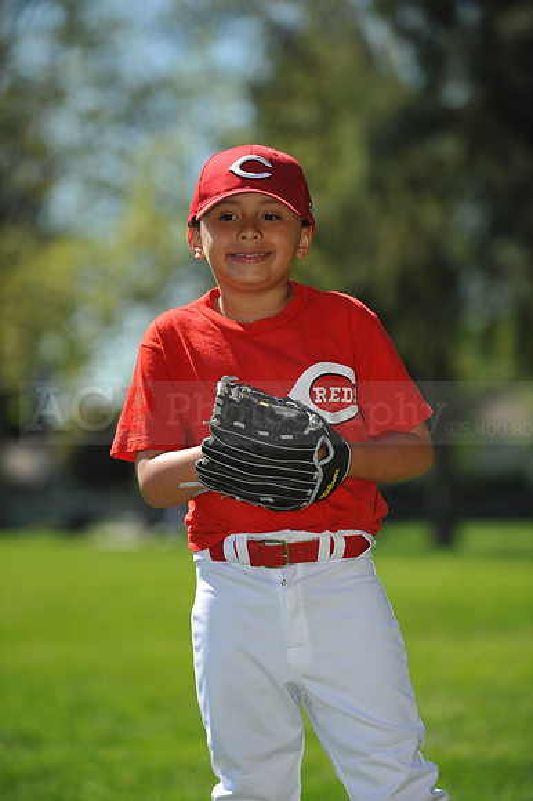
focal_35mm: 165
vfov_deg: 12.5
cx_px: 266
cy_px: 400
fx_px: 3668
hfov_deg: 8.3
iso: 200
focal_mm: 165
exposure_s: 1/1250
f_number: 4.5
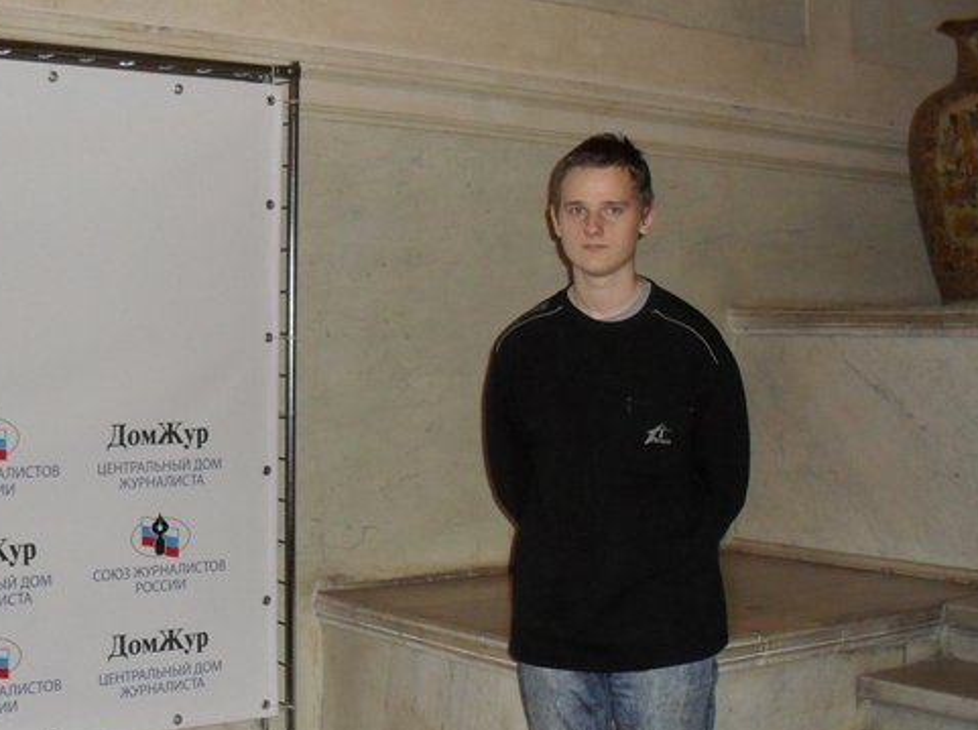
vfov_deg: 36.7
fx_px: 1100
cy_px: 403
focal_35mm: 39
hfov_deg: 47.9
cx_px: 449
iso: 240
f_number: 3.2
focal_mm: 6.3
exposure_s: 1/45
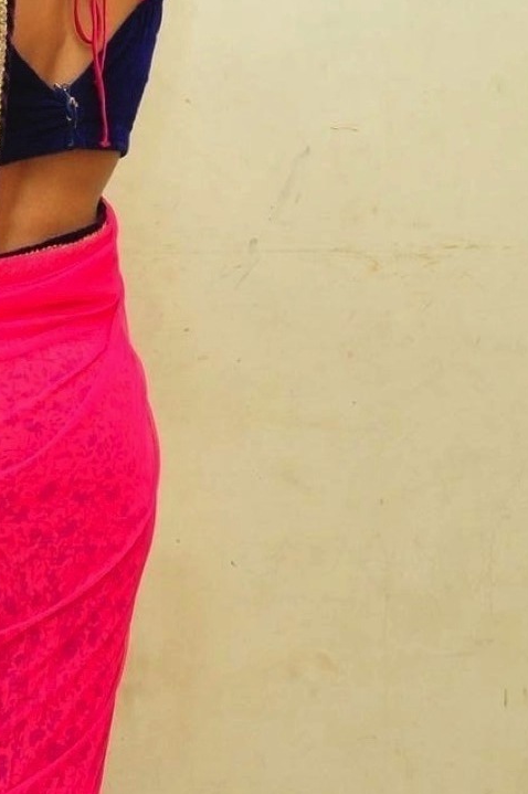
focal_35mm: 98
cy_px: 410
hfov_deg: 13.6
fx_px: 2160
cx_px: -94
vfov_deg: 20.8
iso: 1600
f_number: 7.1
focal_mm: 26
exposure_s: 1/125
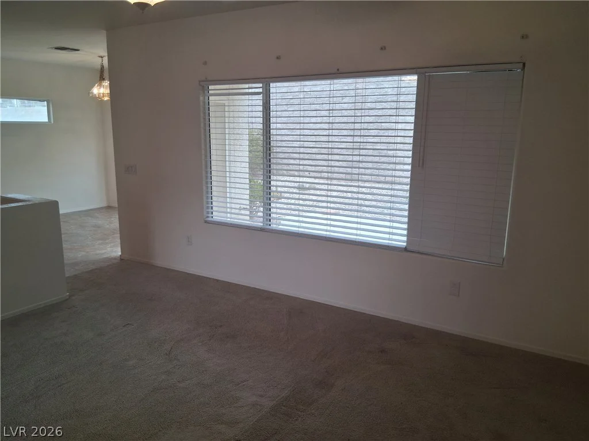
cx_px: 294
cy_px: 220
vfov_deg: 53.1
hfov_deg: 67.3
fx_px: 442
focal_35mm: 26
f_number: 1.8
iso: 160
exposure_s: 1/120
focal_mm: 3.98
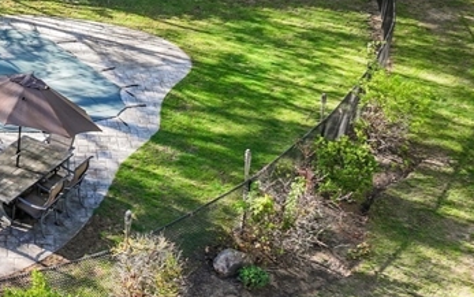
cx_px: -79
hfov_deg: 25.0
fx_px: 969
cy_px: 79
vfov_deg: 17.3
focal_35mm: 75
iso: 160
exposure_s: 1/500
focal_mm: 12.29
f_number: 2.8
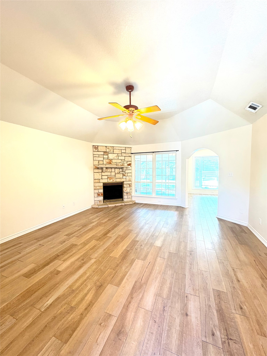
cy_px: 178
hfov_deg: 85.7
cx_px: 134
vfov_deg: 102.1
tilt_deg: -2.9
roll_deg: +1.1
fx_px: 144
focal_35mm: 14
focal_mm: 2.22
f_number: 2.2
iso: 500
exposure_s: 1/60
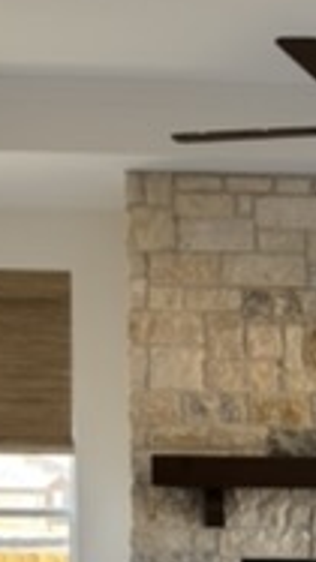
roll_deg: -0.1
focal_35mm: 67
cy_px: 580
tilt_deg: -4.8
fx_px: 999
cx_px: 304
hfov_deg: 17.6
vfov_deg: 29.1
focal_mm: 6.76
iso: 160
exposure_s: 1/120
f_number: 1.78
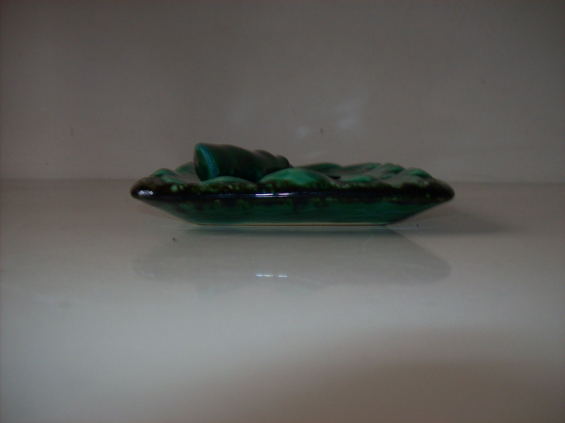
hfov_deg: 51.4
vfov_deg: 39.6
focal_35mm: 36
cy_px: 212
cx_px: 282
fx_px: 587
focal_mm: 6
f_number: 2.7
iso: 80
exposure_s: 1/64
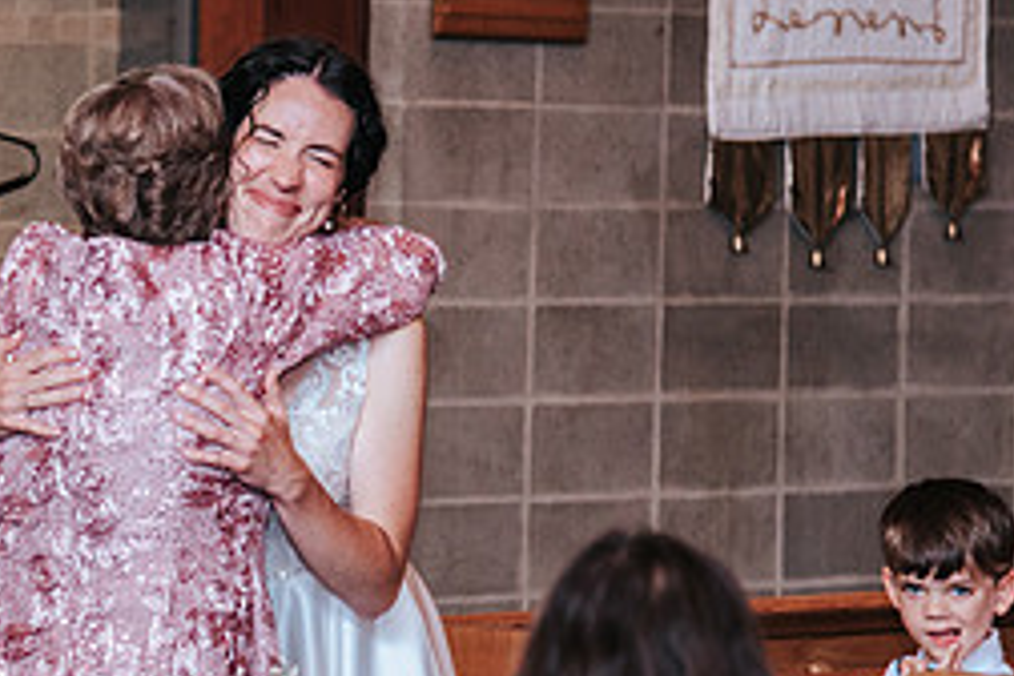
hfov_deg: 8.8
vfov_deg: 5.9
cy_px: 350
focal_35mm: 232
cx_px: 25
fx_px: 6534
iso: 1000
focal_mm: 86
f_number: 4
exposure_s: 1/200
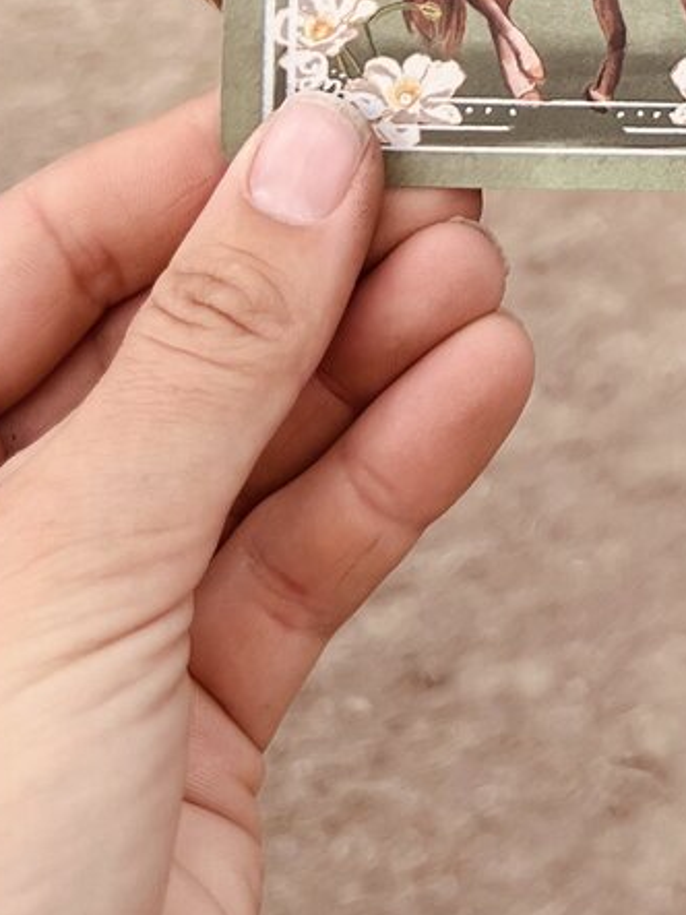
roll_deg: +2.3
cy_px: -518
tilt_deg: -4.6
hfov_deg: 14.6
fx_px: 2485
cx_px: 1046
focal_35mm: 94
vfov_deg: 18.2
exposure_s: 1/1698
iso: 50
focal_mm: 5.7
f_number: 1.5
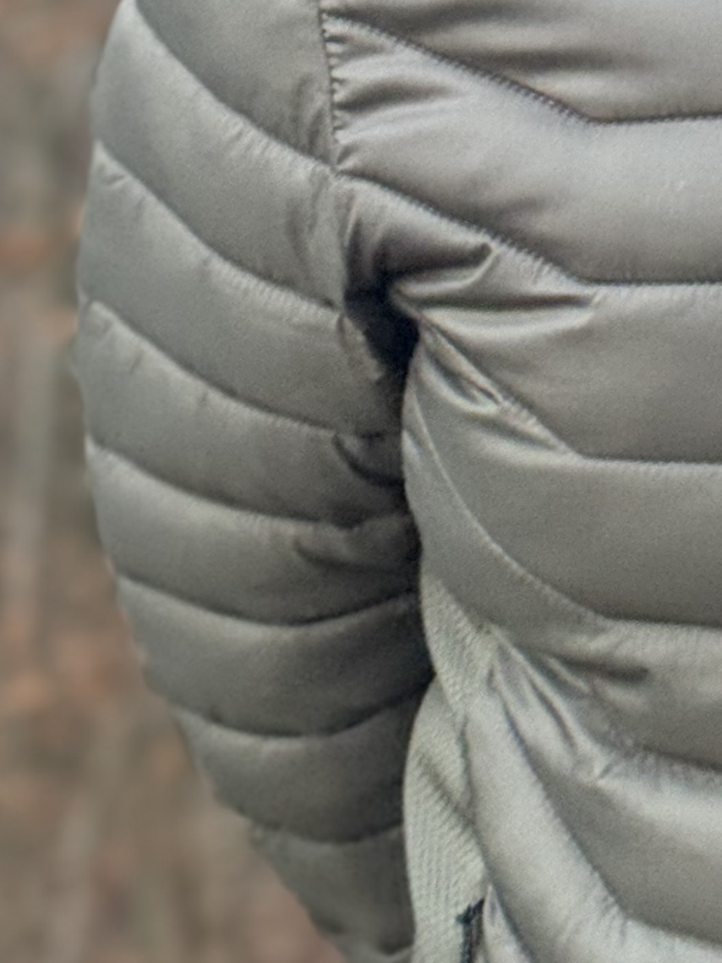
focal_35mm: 170
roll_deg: -1.3
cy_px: -574
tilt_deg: -0.1
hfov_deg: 8.5
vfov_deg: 11.1
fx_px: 4726
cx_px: 1110
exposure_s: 1/60
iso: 125
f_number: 1.78
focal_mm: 6.76
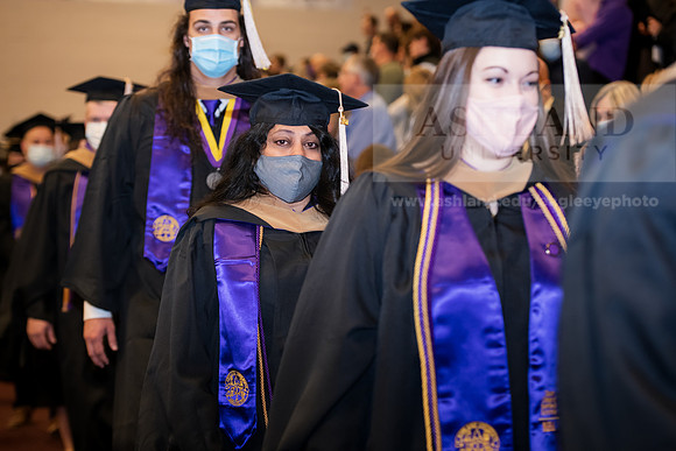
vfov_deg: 15.2
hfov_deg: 22.6
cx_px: 338
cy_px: 226
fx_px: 1690
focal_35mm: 90
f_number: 3.5
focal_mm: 90
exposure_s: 1/200
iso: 2000
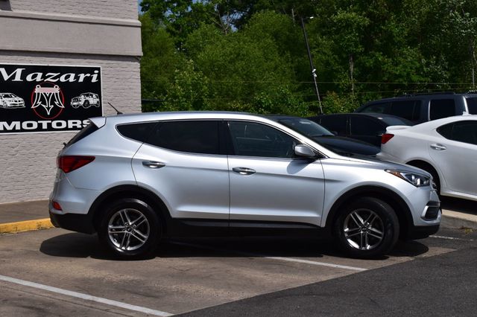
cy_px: 158
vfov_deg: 20.1
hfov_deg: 29.9
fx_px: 894
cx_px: 238
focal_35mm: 68
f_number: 13
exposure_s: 1/800
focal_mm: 45
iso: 200
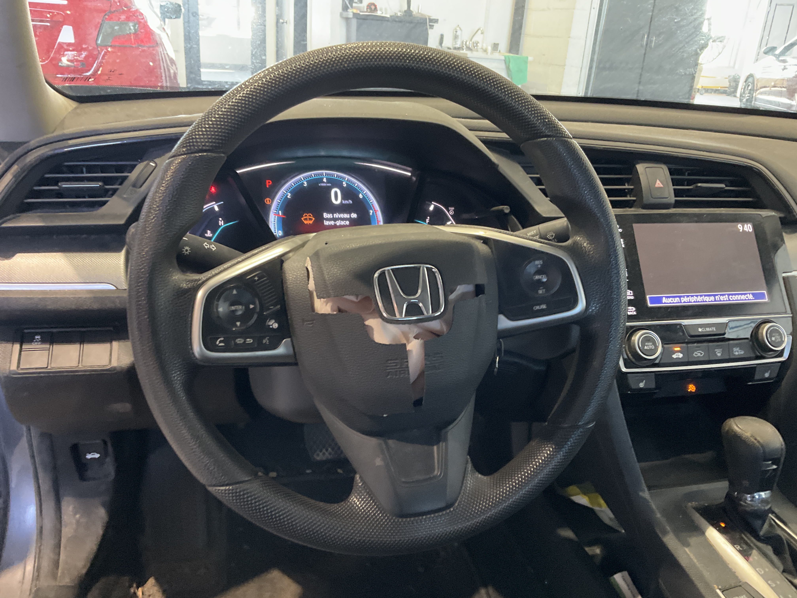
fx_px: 668
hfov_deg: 61.7
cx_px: 398
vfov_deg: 48.2
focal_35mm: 29
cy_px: 299
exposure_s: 1/40
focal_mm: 3
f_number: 1.8
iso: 250
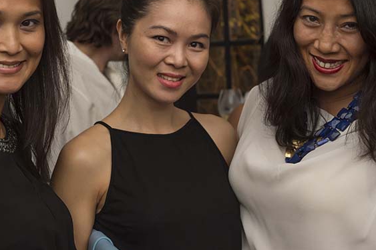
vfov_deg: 18.1
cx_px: 164
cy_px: 86
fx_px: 783
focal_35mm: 75
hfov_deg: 27.0
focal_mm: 44
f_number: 5.6
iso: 800
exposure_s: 1/60
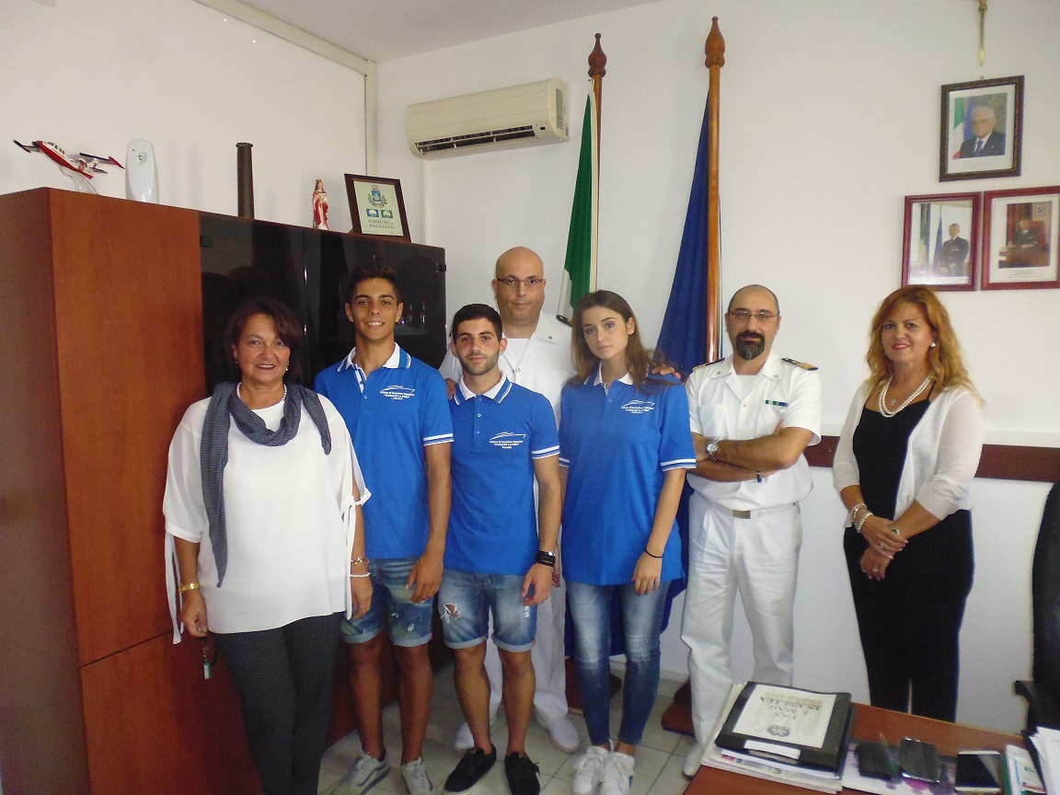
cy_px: 398
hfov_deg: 71.6
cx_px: 530
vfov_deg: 56.8
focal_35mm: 24
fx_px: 735
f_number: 2.8
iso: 400
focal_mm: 4.3
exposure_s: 1/60
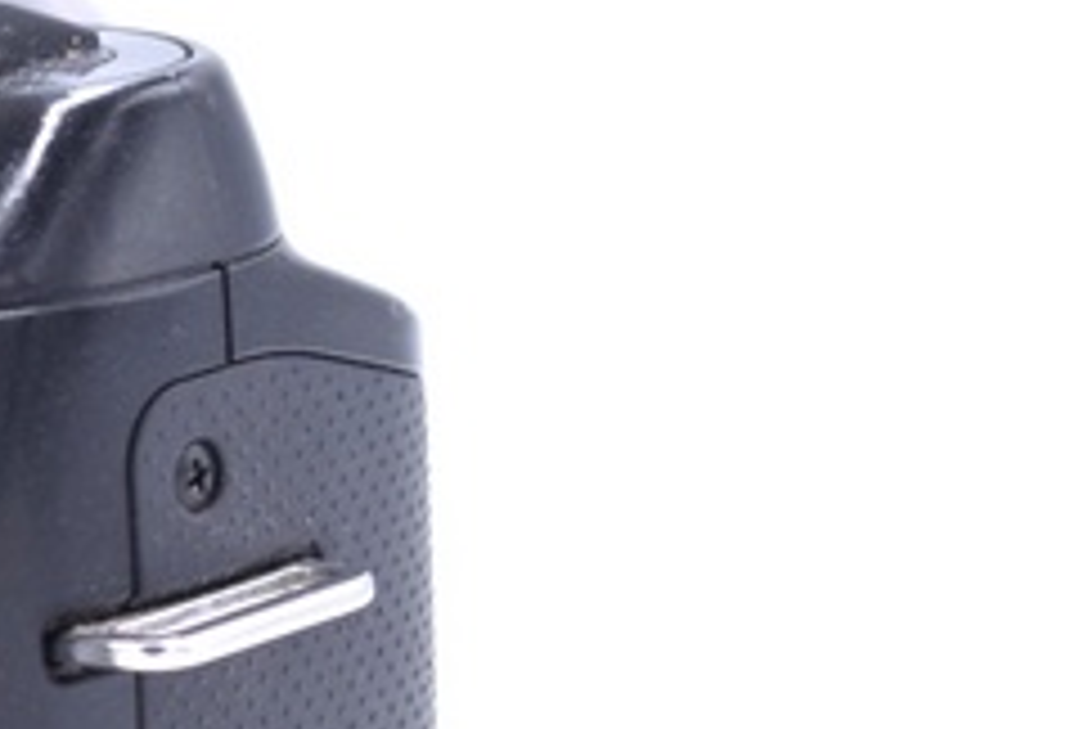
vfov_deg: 4.4
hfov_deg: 6.6
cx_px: -590
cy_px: 848
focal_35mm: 309
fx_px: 9358
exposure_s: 1/125
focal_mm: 50
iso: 400
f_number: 7.1
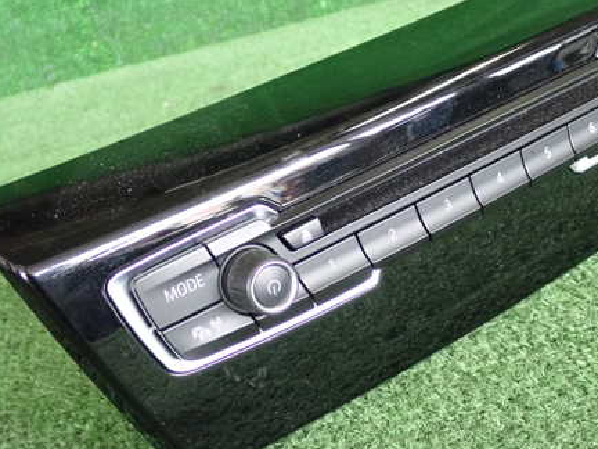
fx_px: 985
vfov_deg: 25.6
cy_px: 200
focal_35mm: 57
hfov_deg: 33.7
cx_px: 336
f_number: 2.8
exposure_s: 1/125
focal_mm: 7.31
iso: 1250
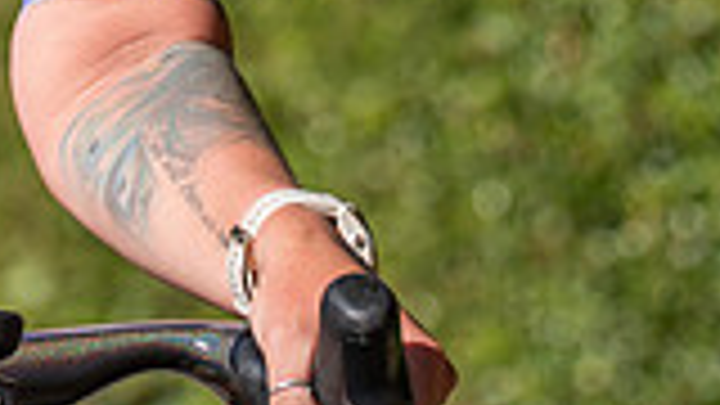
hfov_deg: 2.5
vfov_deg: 1.4
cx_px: -120
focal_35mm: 879
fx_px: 16781
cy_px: -770
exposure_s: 1/1000
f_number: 3.5
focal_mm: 170
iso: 100
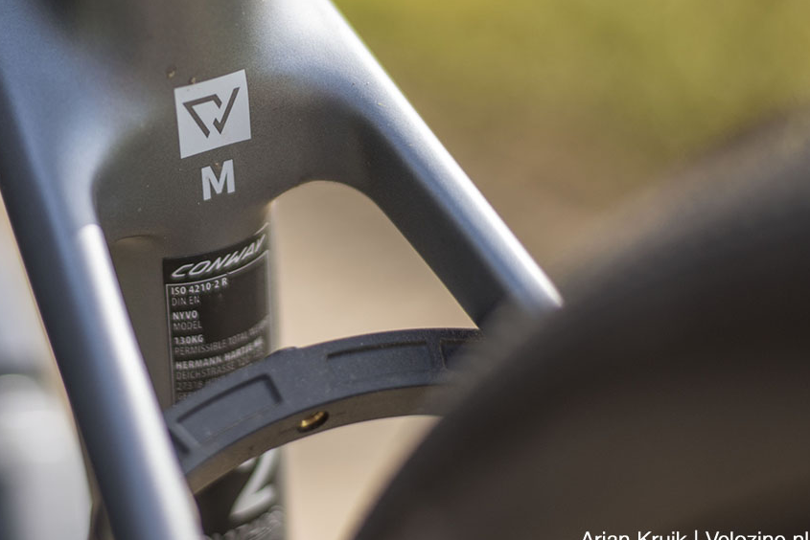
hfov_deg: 28.2
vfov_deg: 19.1
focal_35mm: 71
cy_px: 175
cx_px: 248
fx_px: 1598
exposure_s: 1/2500
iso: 100
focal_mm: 50
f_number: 1.8
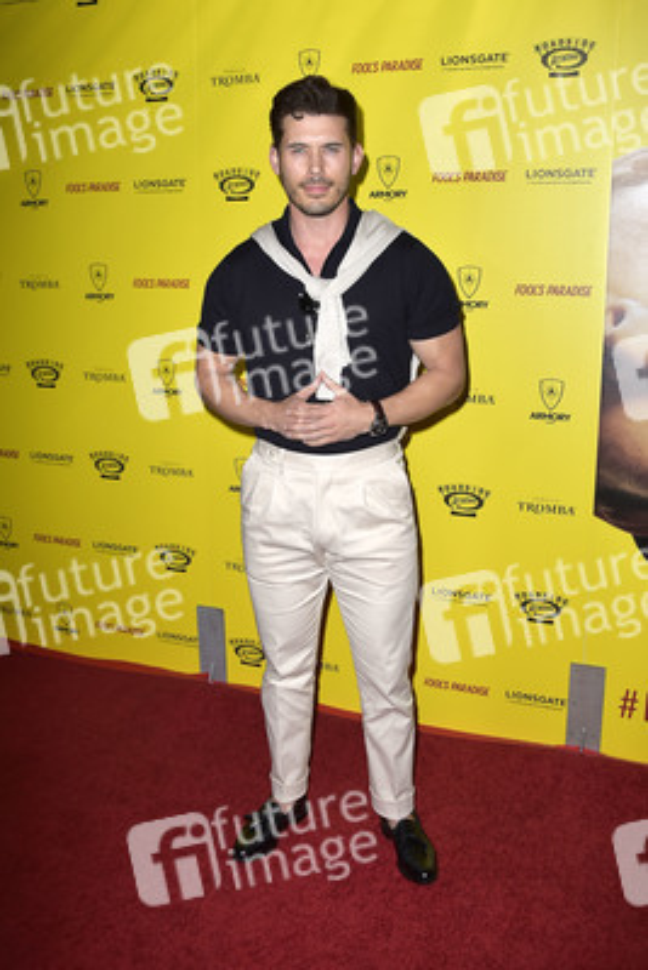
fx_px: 863
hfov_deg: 41.1
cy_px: 485
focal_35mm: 32
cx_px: 324
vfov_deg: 58.7
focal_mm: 32
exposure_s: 1/250
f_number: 6.3
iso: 250
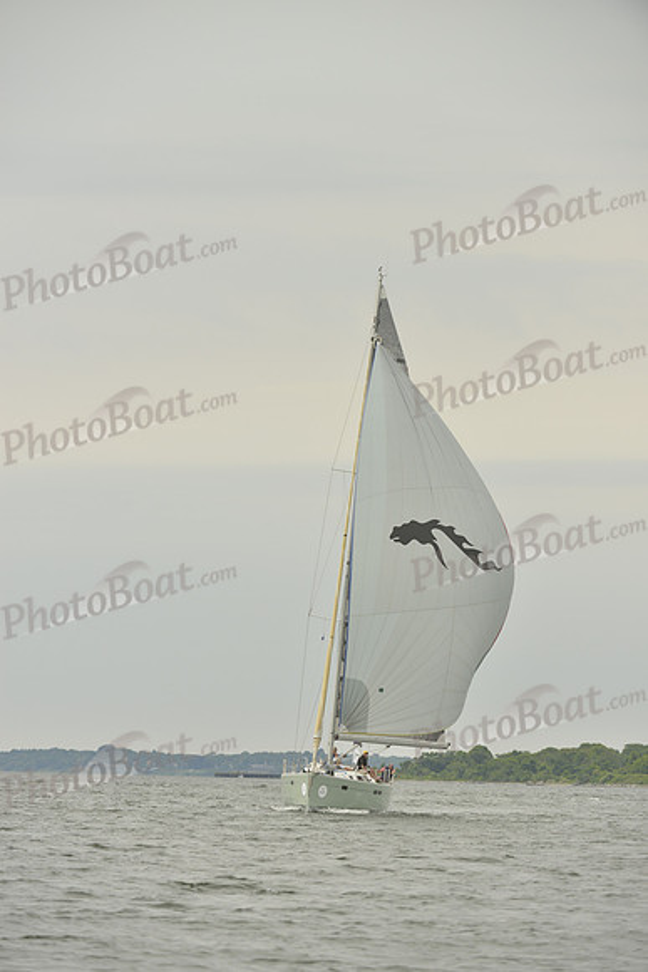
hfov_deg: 5.7
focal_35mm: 240
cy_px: 486
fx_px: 6476
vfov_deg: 8.6
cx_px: 324
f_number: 5.6
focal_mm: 240
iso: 400
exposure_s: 1/800
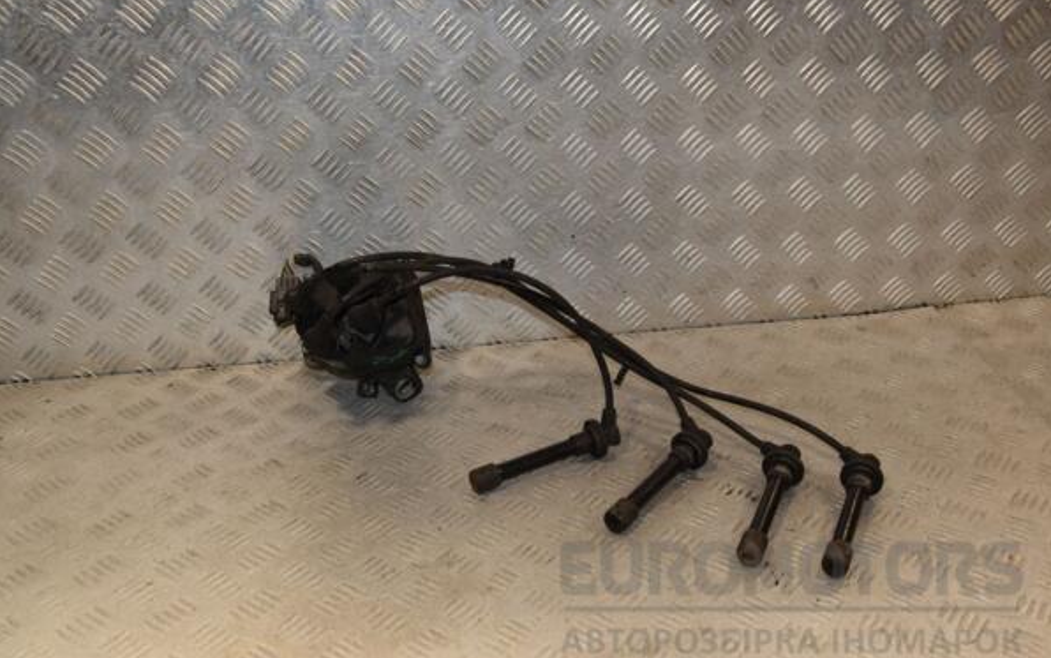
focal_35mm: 40
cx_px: 527
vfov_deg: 32.0
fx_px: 1146
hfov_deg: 49.3
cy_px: 333
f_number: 6.3
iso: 800
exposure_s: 1/200
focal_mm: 26
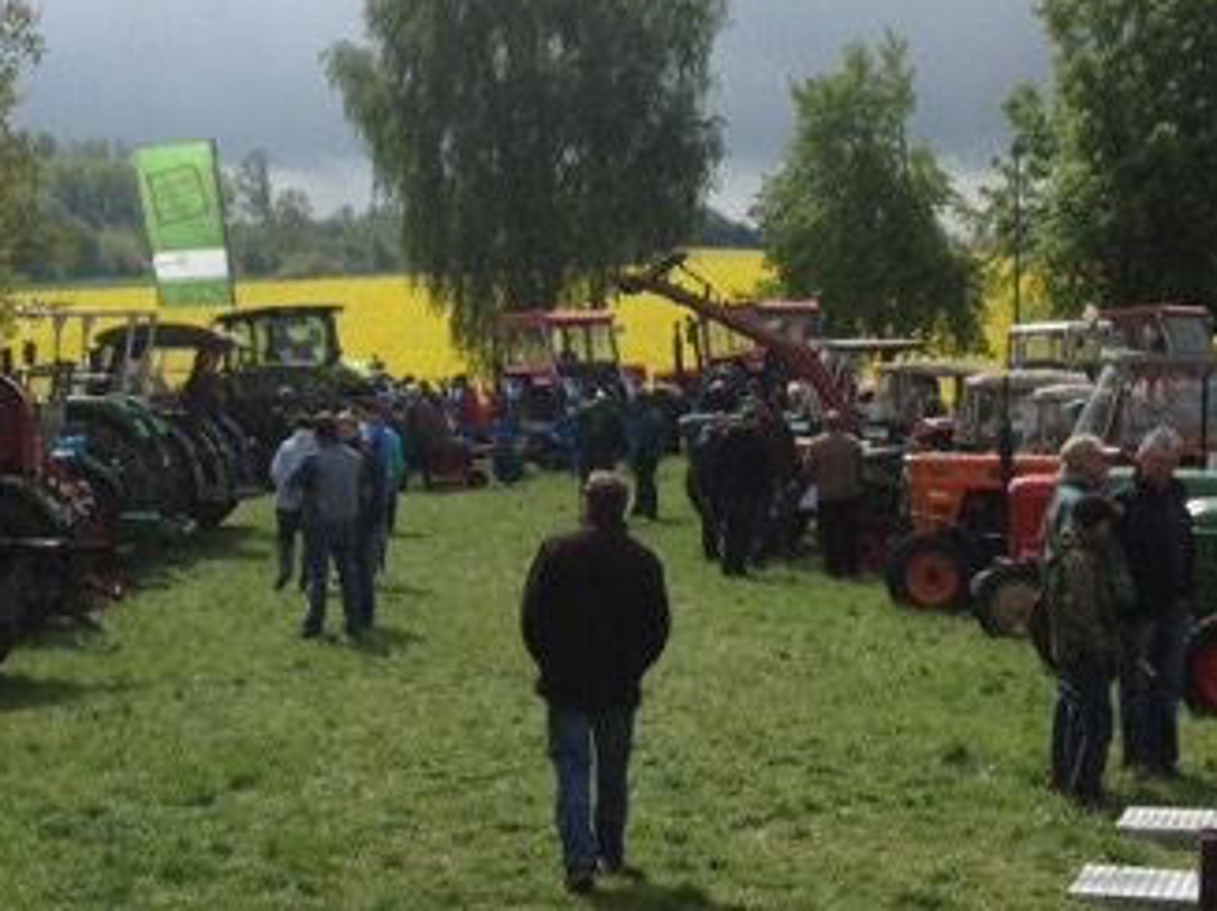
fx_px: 3021
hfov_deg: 22.8
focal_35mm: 86
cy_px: 422
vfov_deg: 17.1
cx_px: 642
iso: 50
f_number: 2.4
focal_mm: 4.28
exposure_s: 1/3067
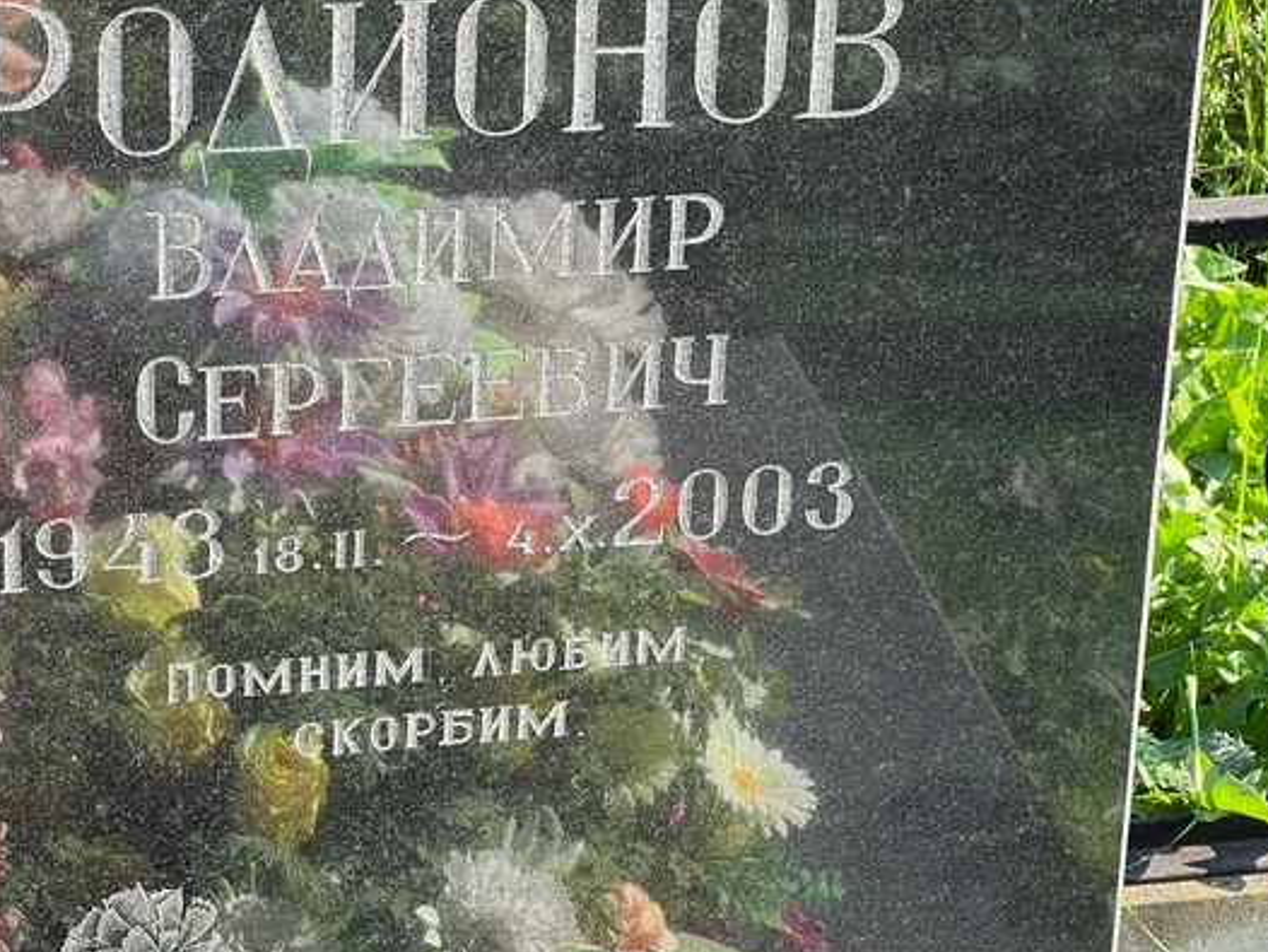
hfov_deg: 16.8
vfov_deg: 12.7
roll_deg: -1.4
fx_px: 4288
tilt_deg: -24.5
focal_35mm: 117
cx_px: 417
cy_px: 313
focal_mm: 9
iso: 32
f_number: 2.8
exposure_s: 1/99
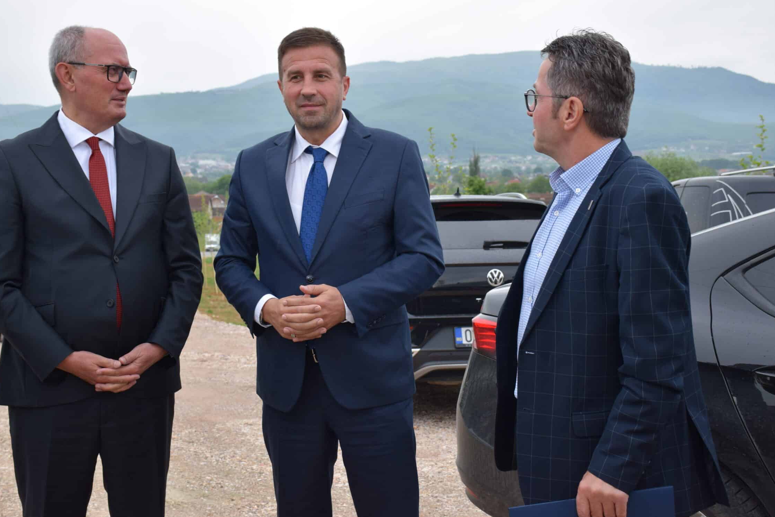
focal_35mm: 55
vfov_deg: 24.6
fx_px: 1184
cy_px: 224
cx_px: 374
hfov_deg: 36.2
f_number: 8
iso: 400
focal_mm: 32
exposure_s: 1/250
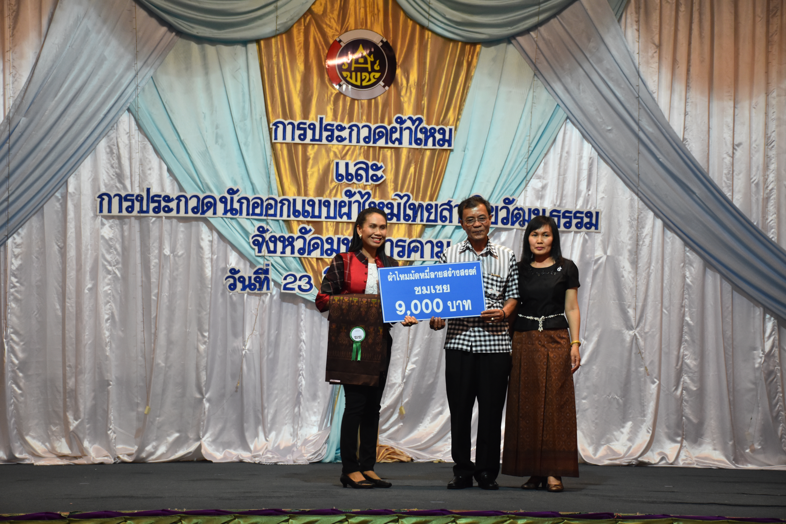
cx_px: 393
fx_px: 1637
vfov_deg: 18.2
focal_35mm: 75
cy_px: 262
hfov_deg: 27.0
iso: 1100
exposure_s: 1/60
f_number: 4.8
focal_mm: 50
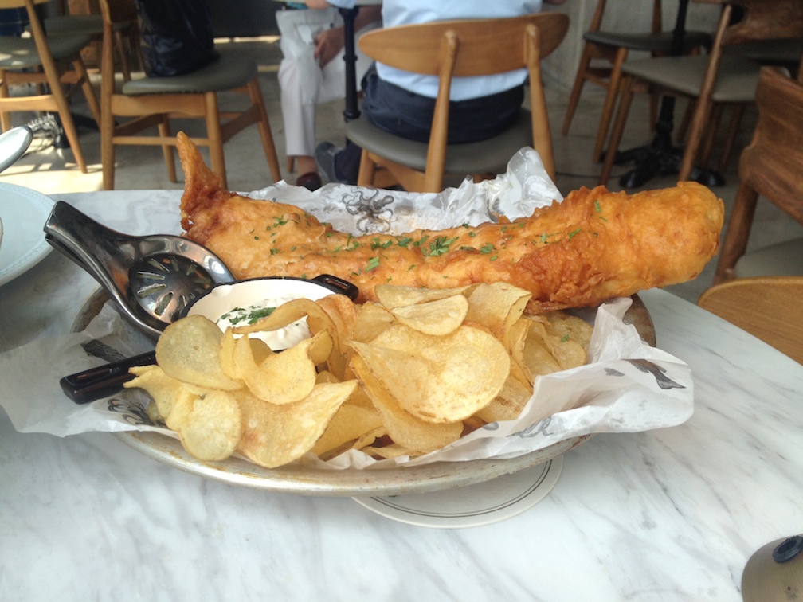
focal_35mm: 35
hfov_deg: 52.6
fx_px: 812
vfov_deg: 40.7
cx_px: 402
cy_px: 301
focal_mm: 4.28
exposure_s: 1/280
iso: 50
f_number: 2.4
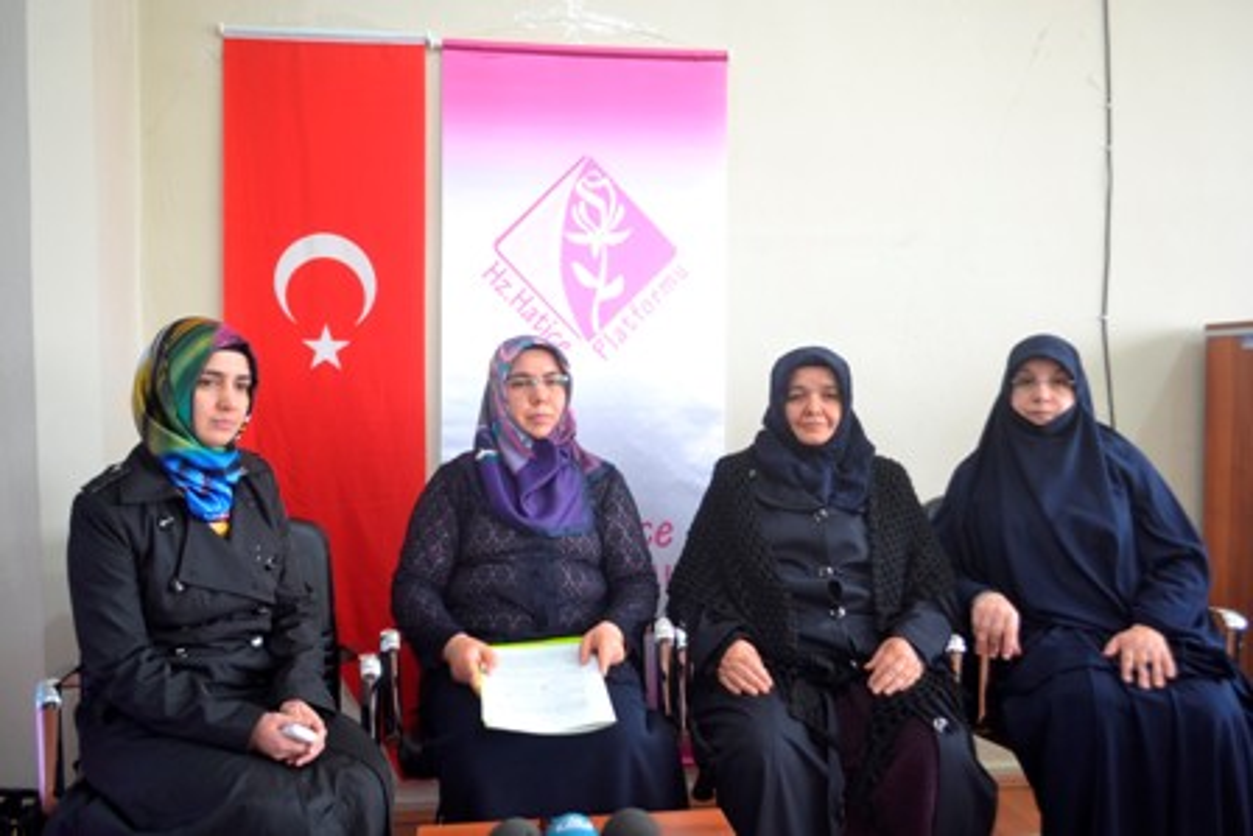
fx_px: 1149
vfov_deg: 40.0
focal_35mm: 33
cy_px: 418
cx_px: 626
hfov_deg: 57.2
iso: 400
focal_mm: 22
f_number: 3.8
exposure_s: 1/20
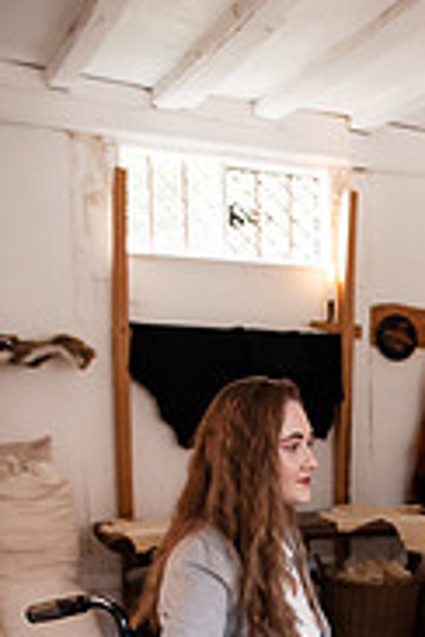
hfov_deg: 21.9
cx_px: 456
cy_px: 620
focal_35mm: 59
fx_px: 1045
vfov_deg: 31.6
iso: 640
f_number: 2.8
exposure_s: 1/125
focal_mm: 24
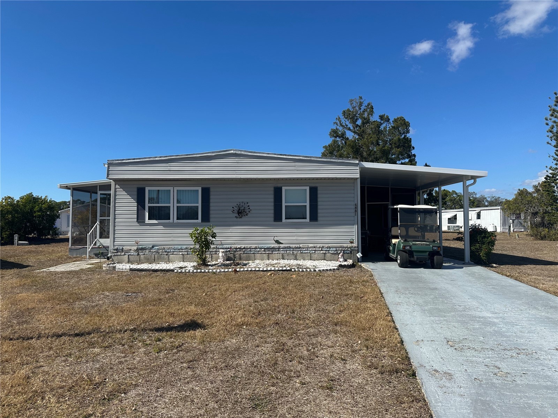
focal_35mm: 24
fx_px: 387
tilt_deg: +2.6
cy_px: 209
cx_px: 279
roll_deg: +0.6
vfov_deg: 56.8
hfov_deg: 71.6
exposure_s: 1/5263
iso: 80
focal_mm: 6.86
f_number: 1.78
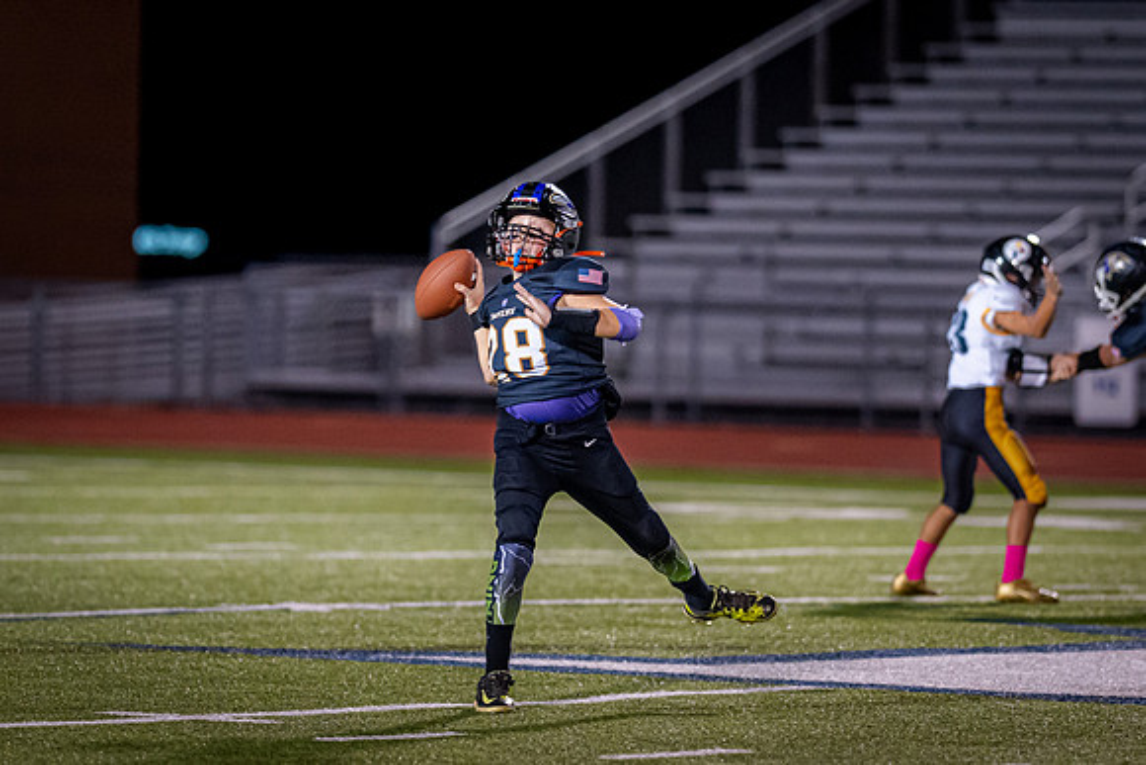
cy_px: 385
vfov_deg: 4.8
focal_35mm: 289
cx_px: 535
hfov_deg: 7.1
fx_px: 9196
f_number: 1.8
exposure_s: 1/1250
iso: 2000
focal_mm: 135
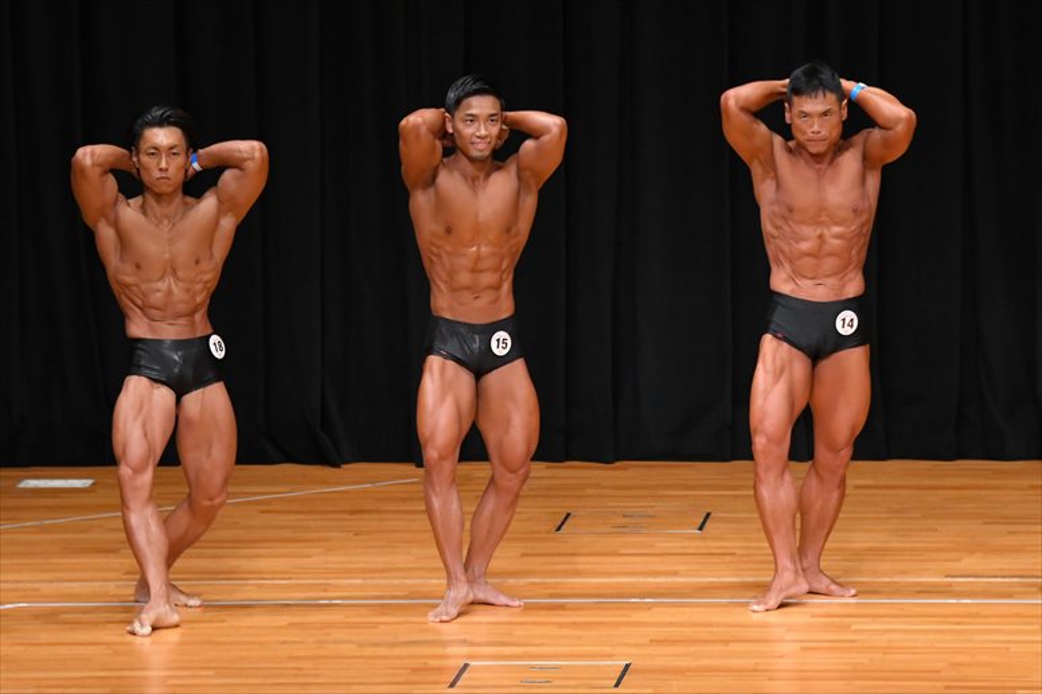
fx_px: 7377
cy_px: 347
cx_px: 521
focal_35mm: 255
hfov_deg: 8.1
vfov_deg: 5.4
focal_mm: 170
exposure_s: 1/400
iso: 4000
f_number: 5.6
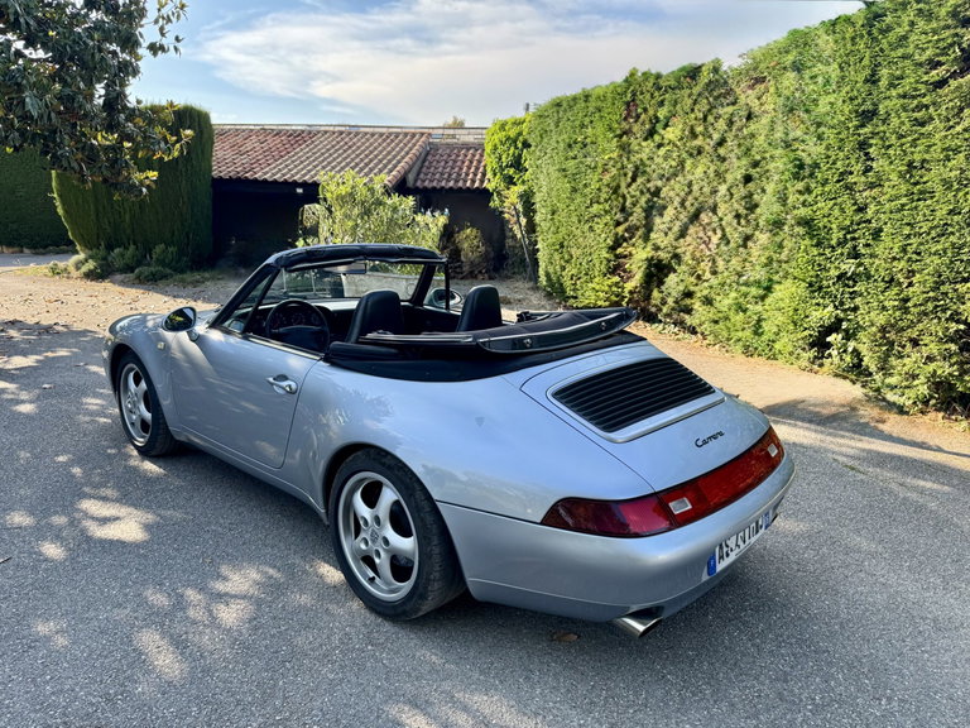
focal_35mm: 24
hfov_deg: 71.6
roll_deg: -2.3
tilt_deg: -11.0
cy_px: 364
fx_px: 673
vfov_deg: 56.8
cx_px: 485
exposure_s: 1/832
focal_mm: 6.76
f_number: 1.78
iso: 80
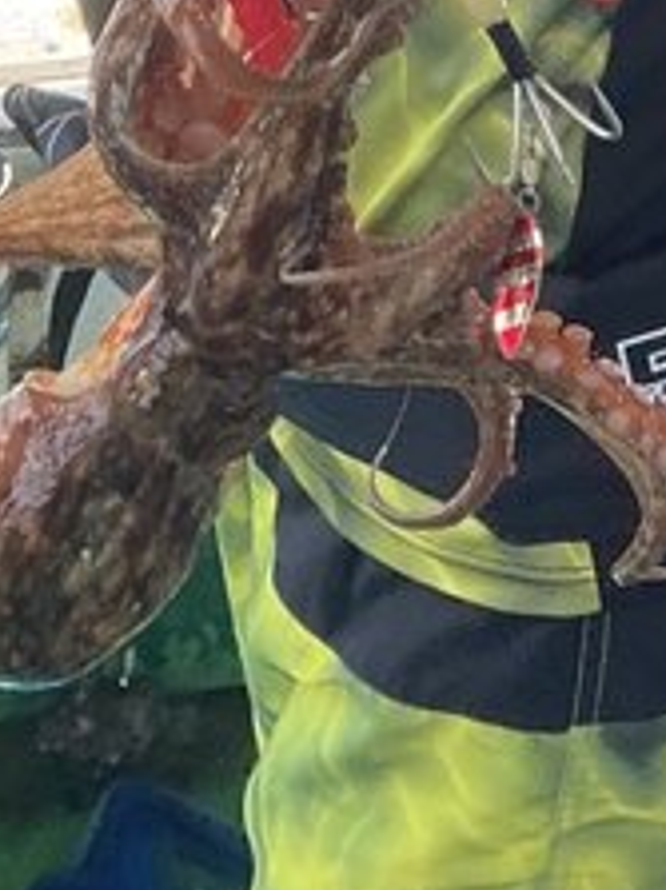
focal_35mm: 111
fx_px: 2850
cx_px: 407
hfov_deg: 13.3
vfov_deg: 15.0
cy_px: -794
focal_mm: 3
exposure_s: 1/469
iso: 25
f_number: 1.8
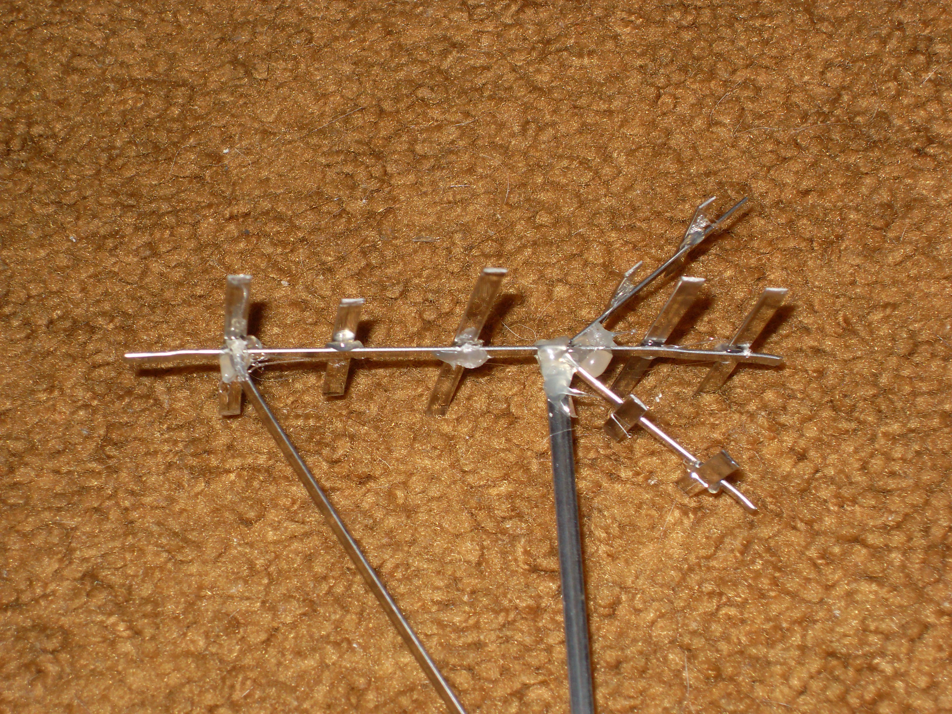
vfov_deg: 15.6
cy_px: 357
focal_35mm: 95
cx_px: 476
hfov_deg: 20.7
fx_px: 2613
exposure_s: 1/90
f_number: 4.8
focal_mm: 15.3
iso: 100
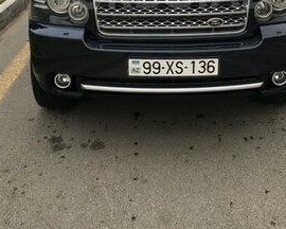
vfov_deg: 27.3
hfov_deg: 36.0
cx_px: 158
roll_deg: -0.1
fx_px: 440
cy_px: -7
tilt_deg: -13.2
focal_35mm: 52
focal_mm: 4.15
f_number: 2.2
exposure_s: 1/100
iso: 40
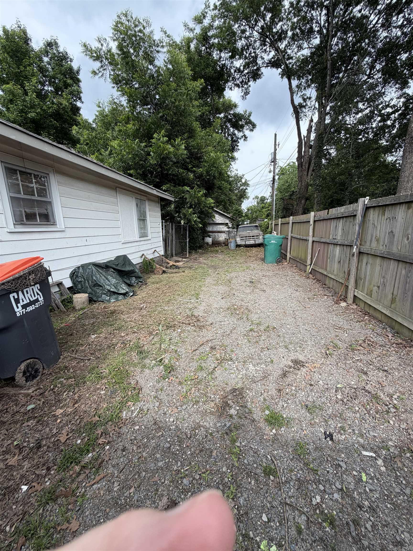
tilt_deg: -12.6
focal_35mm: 14
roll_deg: +2.0
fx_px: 223
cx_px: 206
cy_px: 276
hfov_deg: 85.7
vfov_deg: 102.1
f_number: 2.2
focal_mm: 2.22
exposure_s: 1/502
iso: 50
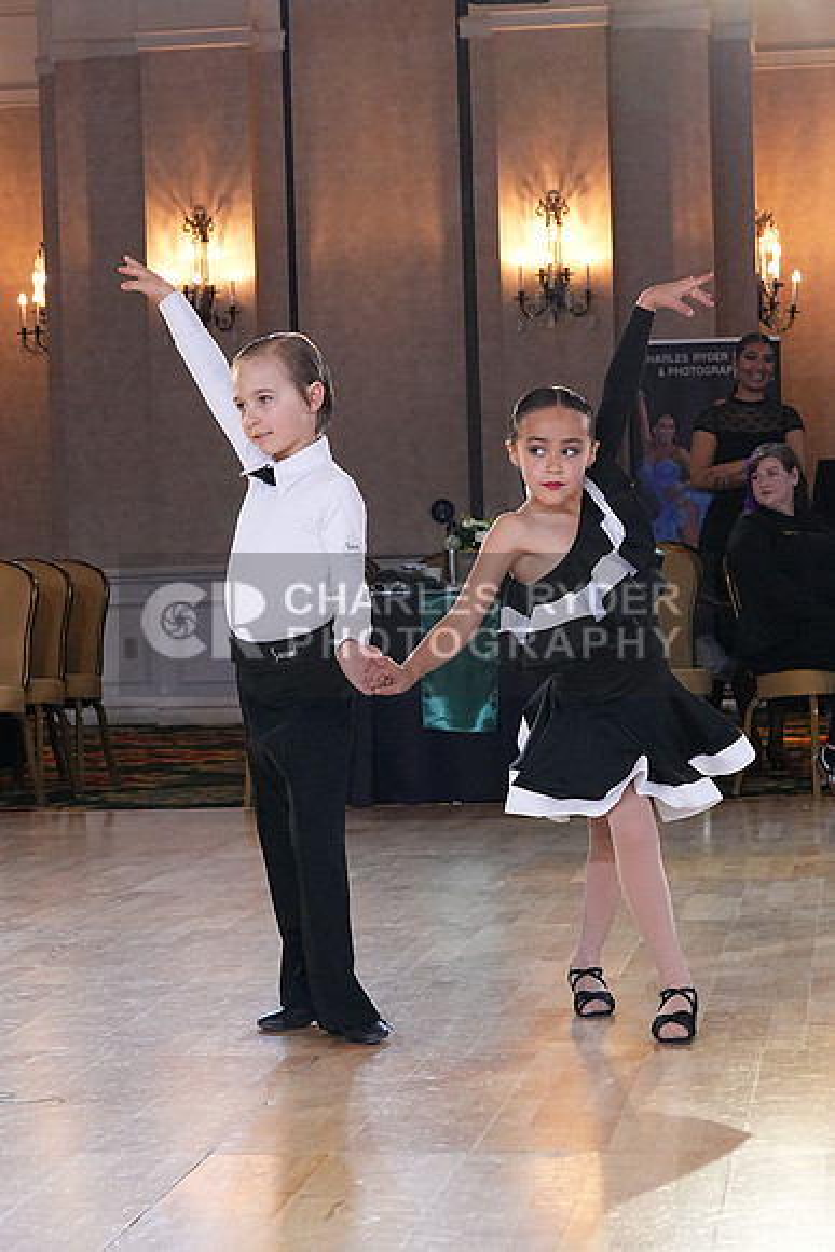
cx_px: 418
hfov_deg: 15.0
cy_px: 626
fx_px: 3164
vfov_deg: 22.4
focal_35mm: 91
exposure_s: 1/200
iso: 5000
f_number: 7.1
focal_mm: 61
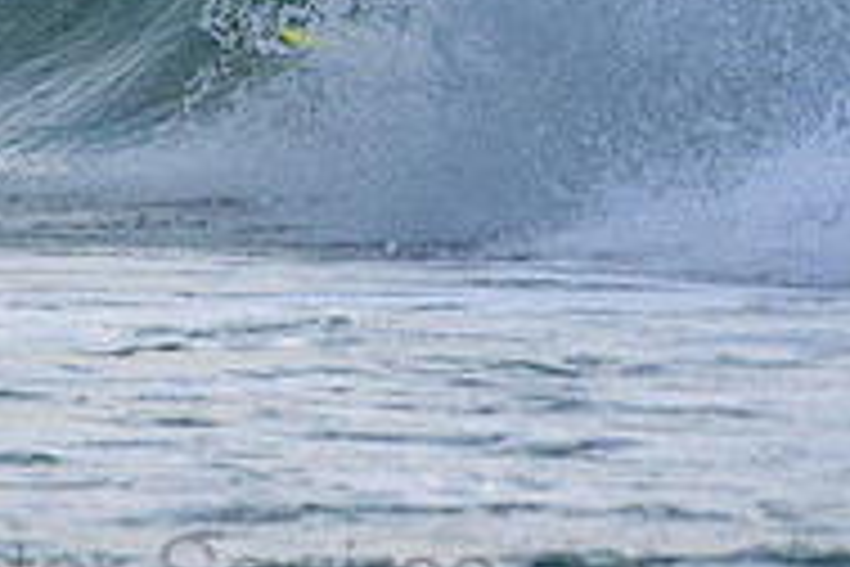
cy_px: -169
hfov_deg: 0.9
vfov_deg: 0.6
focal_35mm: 2299
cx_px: 148
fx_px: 54278
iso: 640
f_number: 5.6
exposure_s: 1/2000
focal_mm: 500
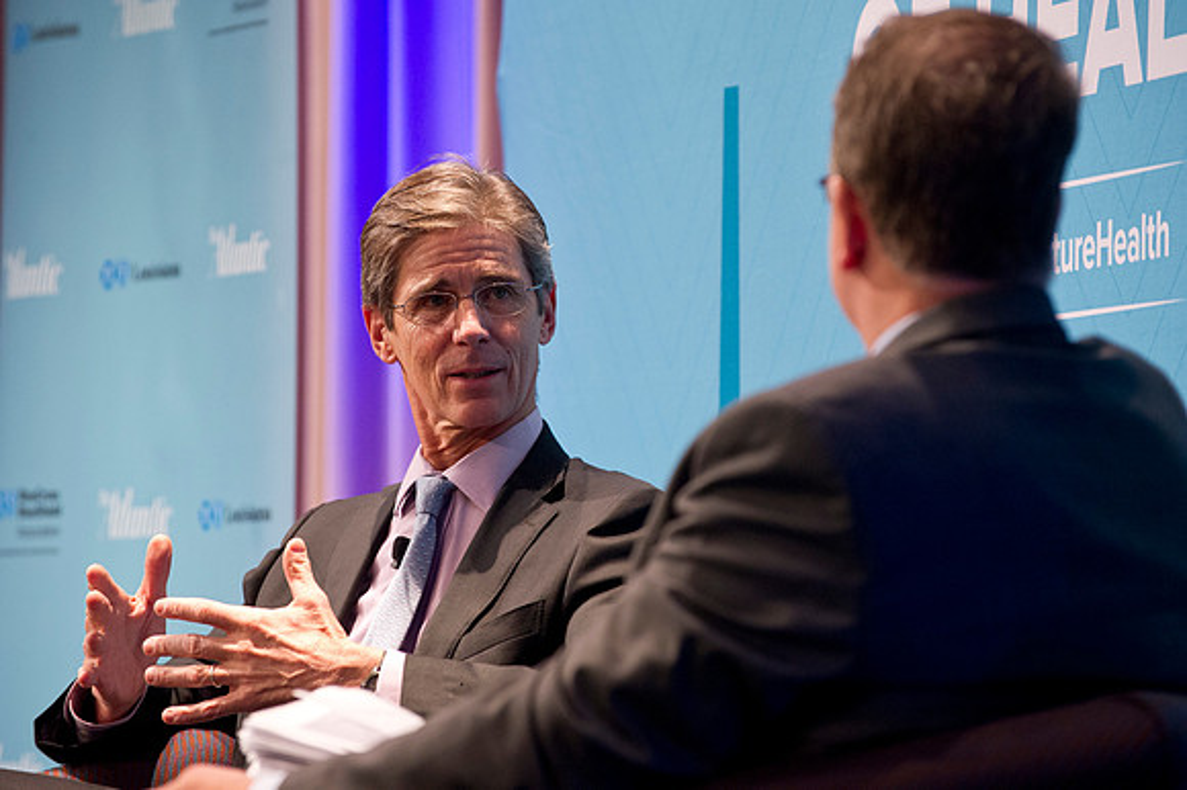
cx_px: 594
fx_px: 6590
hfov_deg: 10.3
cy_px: 395
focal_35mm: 200
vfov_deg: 6.9
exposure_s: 1/100
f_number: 4
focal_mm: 200
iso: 2500
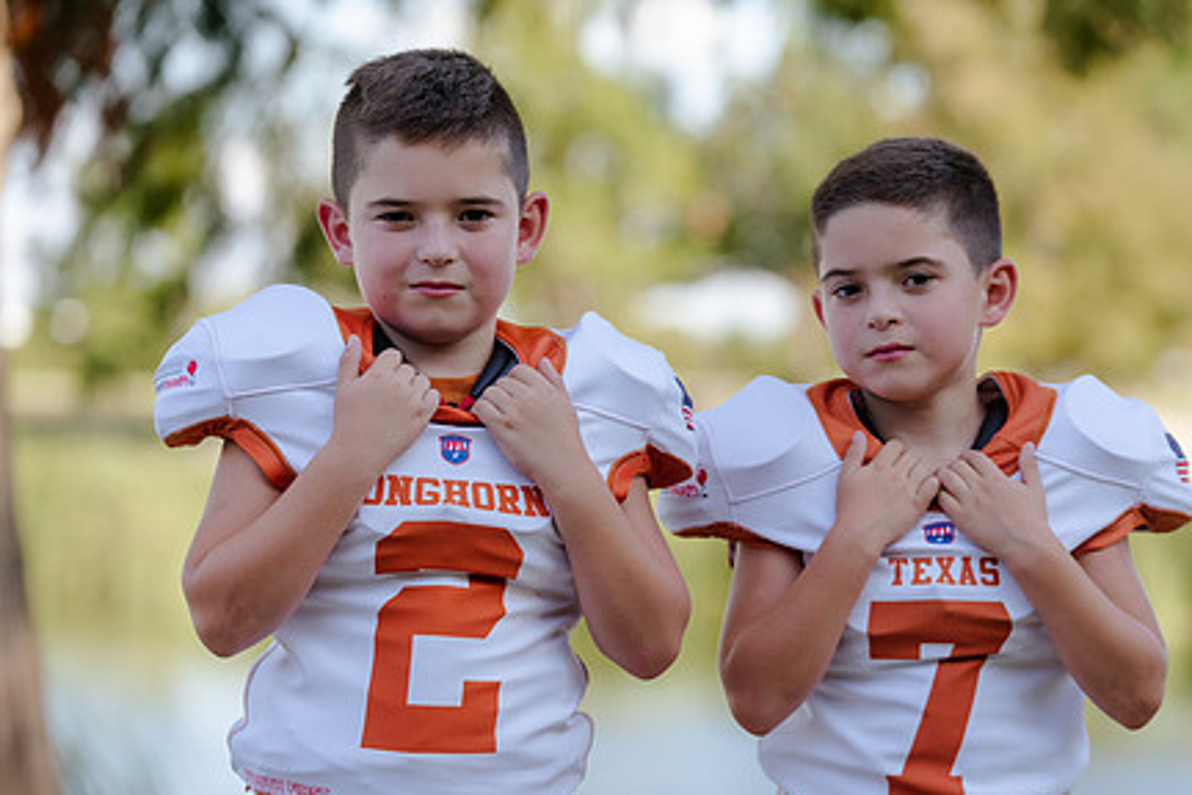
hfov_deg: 14.1
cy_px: 479
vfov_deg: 9.5
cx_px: 679
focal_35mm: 145
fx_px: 4801
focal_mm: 108
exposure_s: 1/320
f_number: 3.2
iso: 125
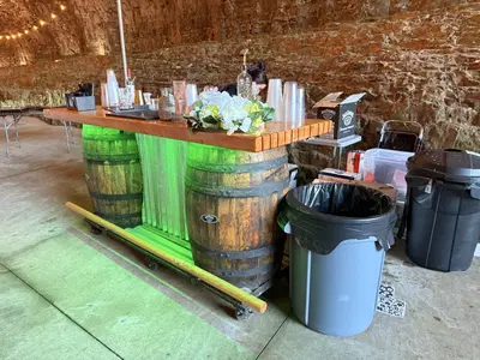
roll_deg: +1.2
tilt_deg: -16.7
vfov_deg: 56.8
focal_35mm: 24
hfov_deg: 71.6
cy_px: 180
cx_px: 240
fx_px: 333
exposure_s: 1/60
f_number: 1.78
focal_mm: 6.76
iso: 640
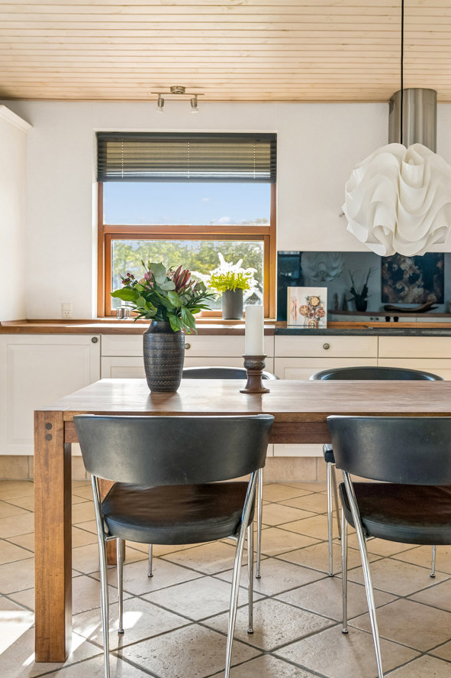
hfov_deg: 29.1
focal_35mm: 46
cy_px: 313
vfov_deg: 42.7
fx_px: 865
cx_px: 282
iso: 500
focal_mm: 34
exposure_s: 1/160
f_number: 4
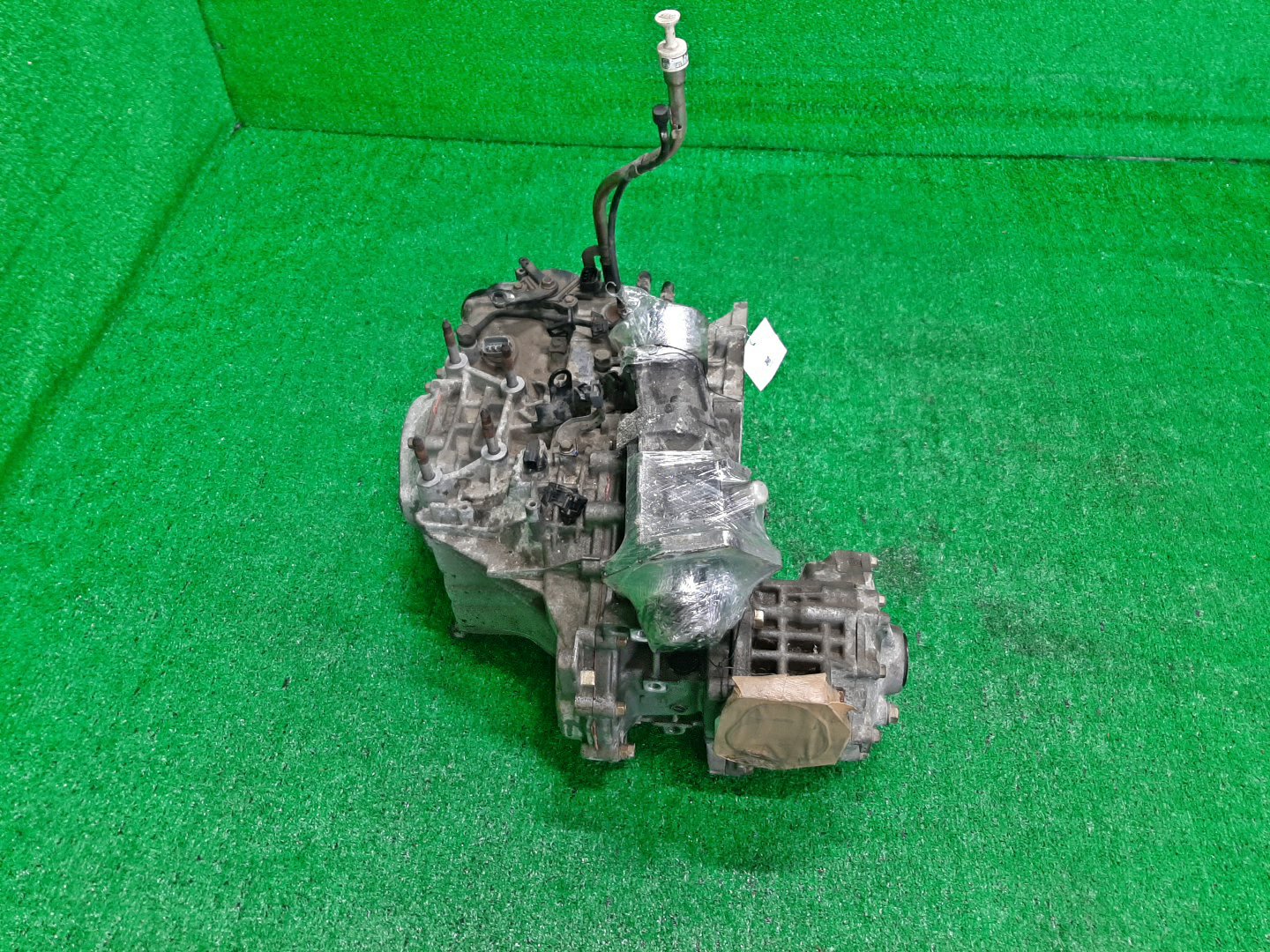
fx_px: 954
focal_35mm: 26
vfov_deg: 53.1
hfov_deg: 67.3
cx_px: 635
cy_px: 476
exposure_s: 1/50
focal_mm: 3.93
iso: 127
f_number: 1.7
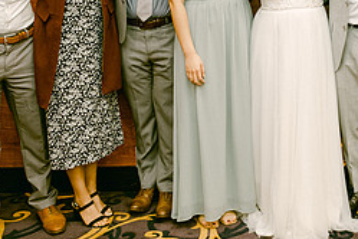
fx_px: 557
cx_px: 295
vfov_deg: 23.7
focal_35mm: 56
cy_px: 35
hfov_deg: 34.4
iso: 800
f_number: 2.8
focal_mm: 16
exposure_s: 1/125
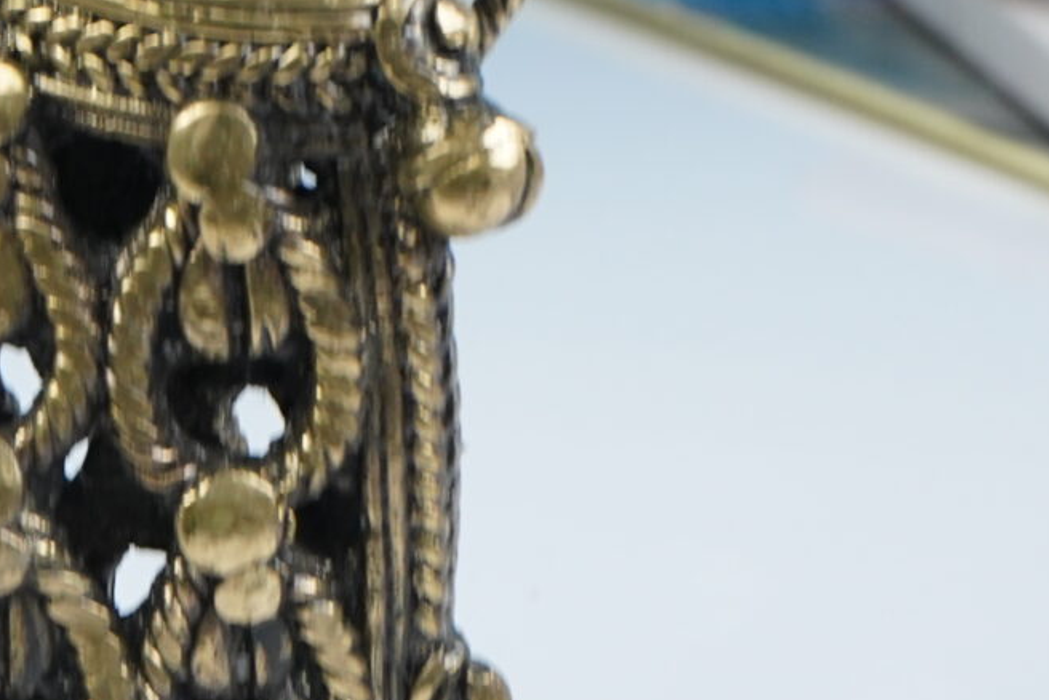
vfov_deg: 5.0
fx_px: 7958
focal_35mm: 273
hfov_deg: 7.4
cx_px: -654
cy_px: 145
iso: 1000
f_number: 10
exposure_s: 1/125
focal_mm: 70
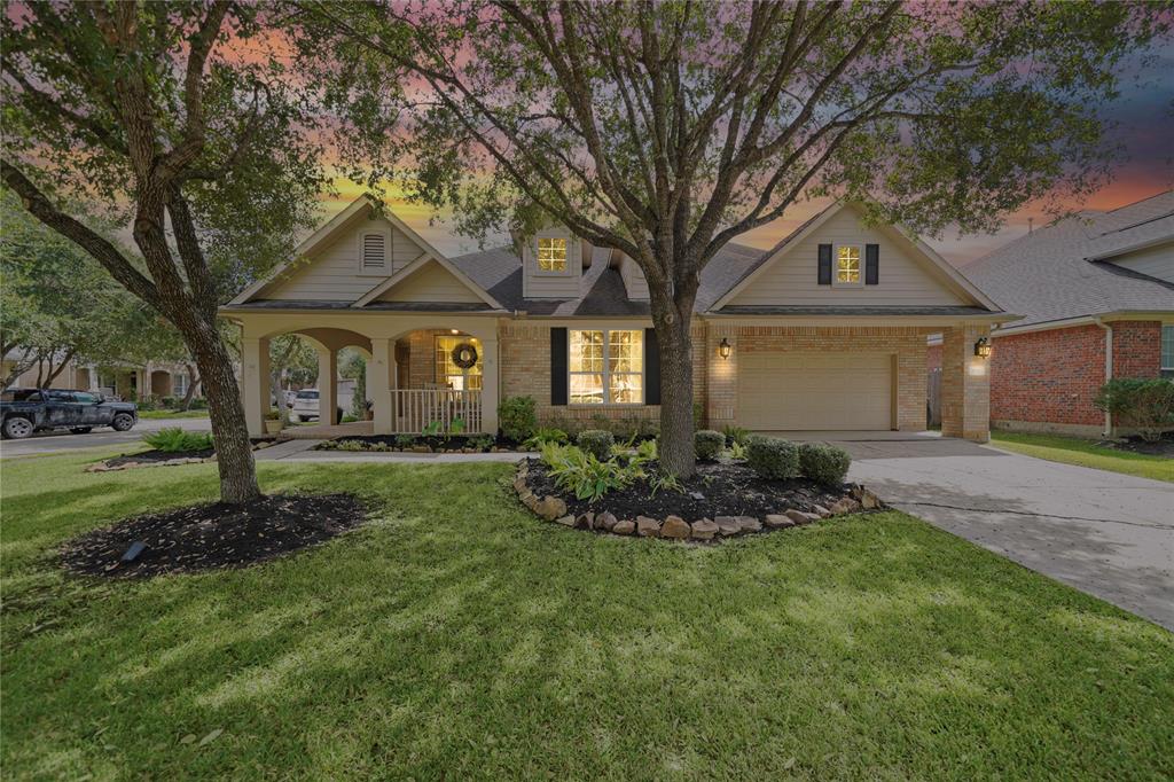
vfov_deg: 85.4
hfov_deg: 108.3
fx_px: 424
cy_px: 391
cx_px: 587
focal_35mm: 13
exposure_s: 1/60
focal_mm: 13
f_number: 4
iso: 125
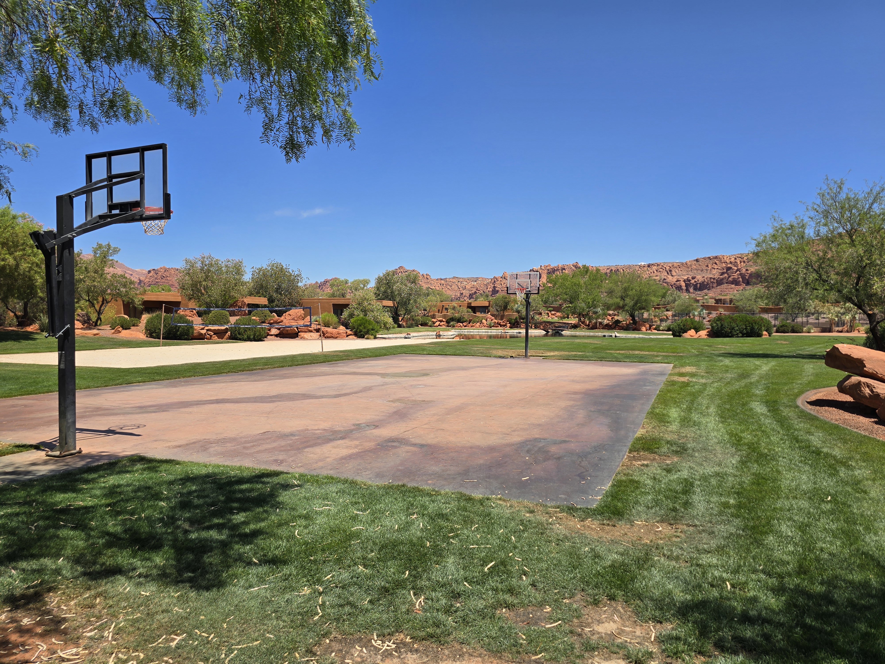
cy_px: 332
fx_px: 588
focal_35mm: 23
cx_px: 442
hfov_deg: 73.9
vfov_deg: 58.9
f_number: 1.7
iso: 12
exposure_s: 1/878
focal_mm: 6.3
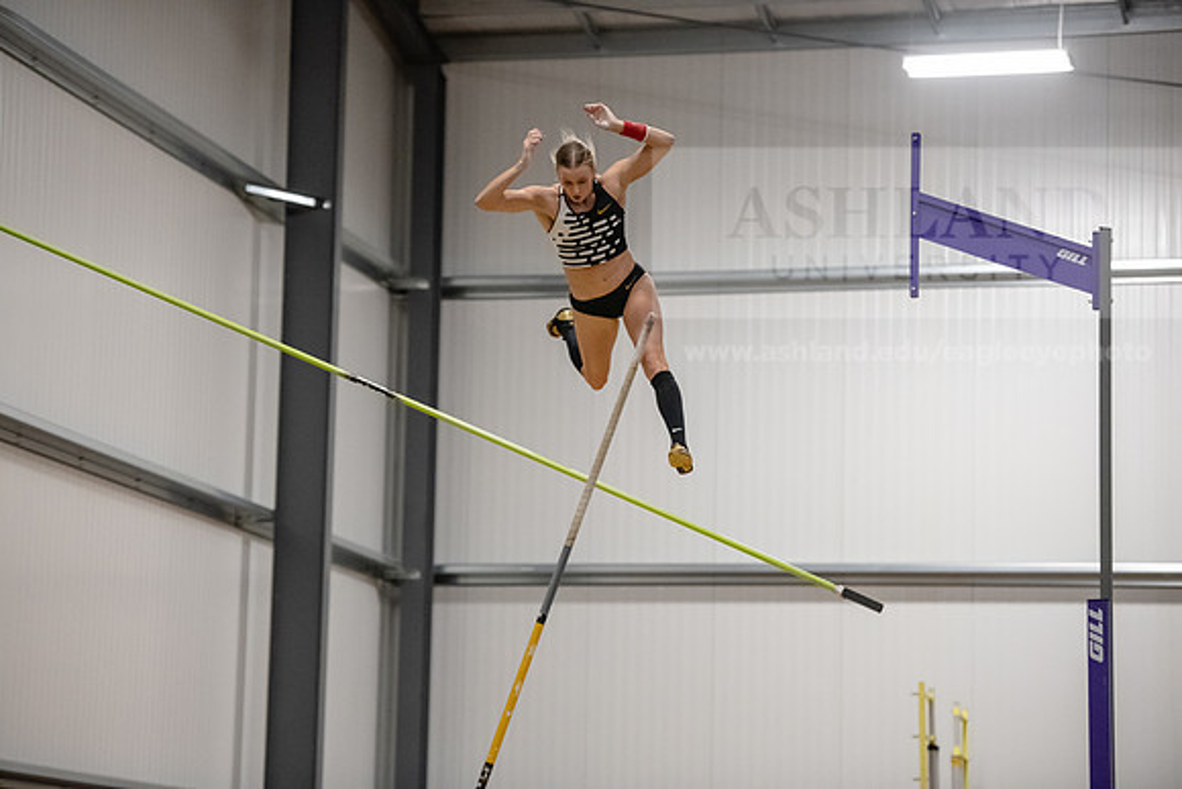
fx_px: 3941
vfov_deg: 11.4
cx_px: 591
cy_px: 394
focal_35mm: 120
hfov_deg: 17.1
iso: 6400
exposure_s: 1/1000
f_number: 2.8
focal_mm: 120
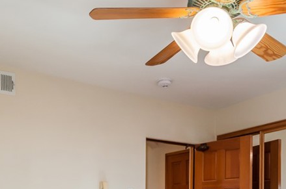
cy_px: 208
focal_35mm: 42
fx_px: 333
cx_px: 150
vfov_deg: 28.8
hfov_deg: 46.5
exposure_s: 1/6
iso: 200
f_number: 13
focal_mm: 12
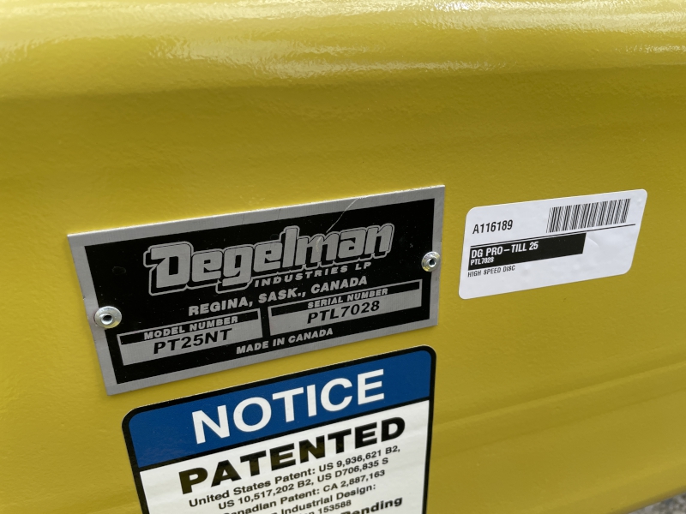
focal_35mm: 26
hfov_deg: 67.3
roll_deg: -2.8
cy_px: 257
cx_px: 343
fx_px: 515
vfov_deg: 53.1
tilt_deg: -22.7
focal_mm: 4.2
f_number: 1.6
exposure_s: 1/1072
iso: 32
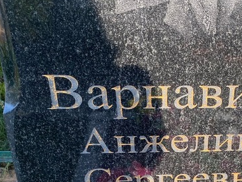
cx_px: 188
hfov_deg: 33.0
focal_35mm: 57
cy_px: 161
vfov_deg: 25.0
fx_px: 399
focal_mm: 4.25
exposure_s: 1/588
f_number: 1.8
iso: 32
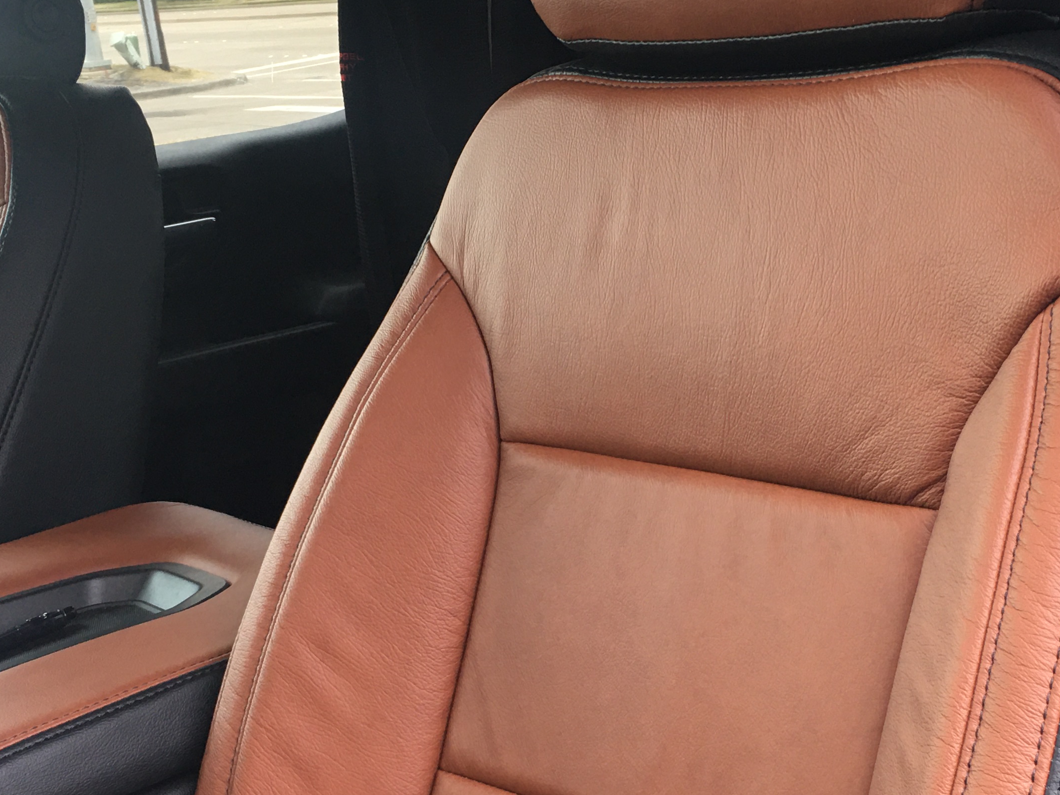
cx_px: 627
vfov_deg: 26.4
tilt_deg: -18.4
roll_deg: +5.0
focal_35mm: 55
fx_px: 1684
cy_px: 513
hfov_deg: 34.8
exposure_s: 1/15
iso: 25
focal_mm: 4.15
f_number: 2.2
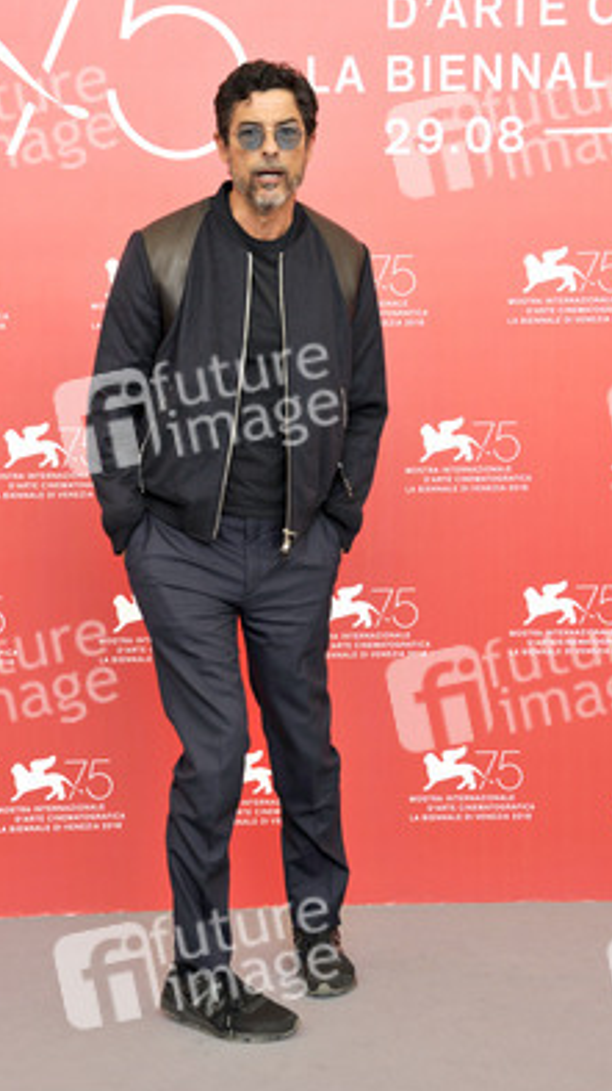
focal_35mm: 66
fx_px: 1908
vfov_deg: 31.9
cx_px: 278
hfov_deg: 18.2
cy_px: 548
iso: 1000
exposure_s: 1/320
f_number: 8
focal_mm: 62
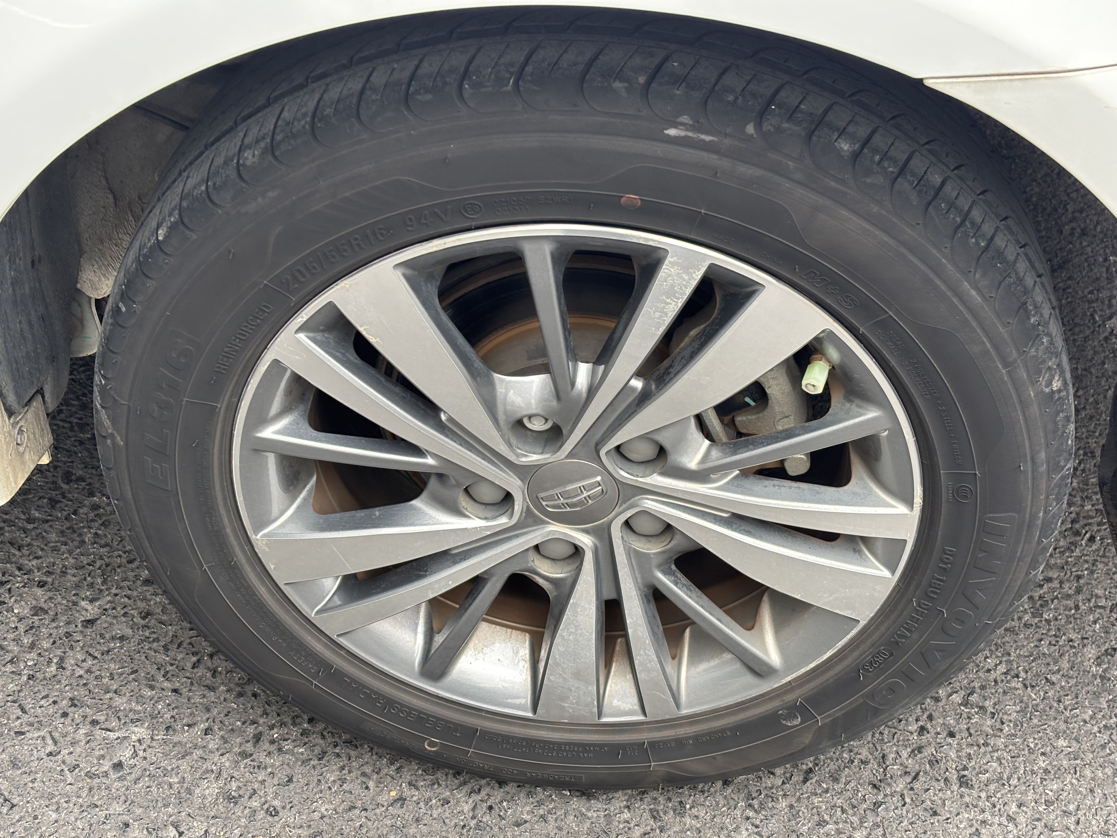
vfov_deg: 28.0
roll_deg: +1.7
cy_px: 419
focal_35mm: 52
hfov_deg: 36.8
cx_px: 558
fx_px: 1678
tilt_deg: -42.2
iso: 50
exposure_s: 1/152
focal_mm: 5.96
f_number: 1.6
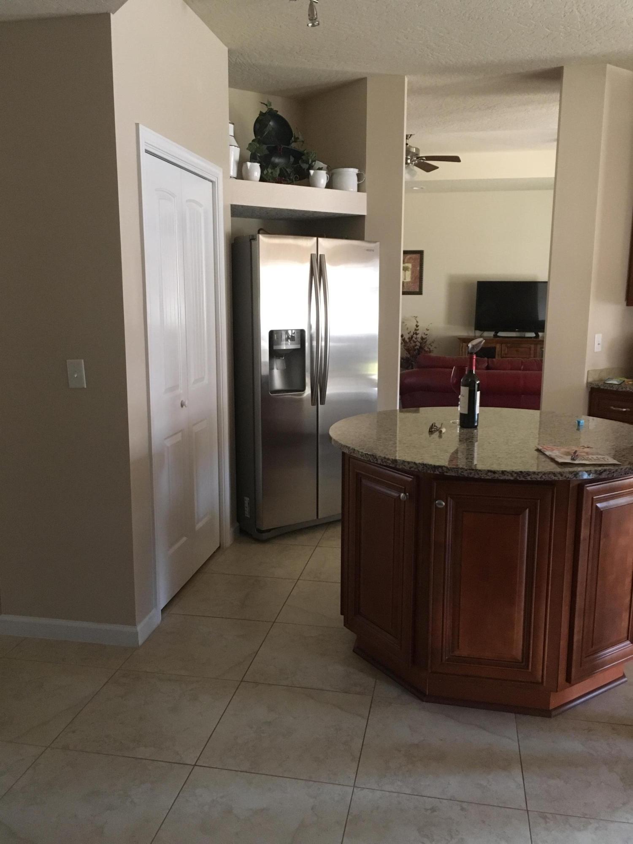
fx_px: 707
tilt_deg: -9.6
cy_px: 422
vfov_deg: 61.7
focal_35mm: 29
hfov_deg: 48.2
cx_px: 316
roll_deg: -0.2
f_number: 2.2
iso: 200
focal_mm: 4.15
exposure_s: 1/15
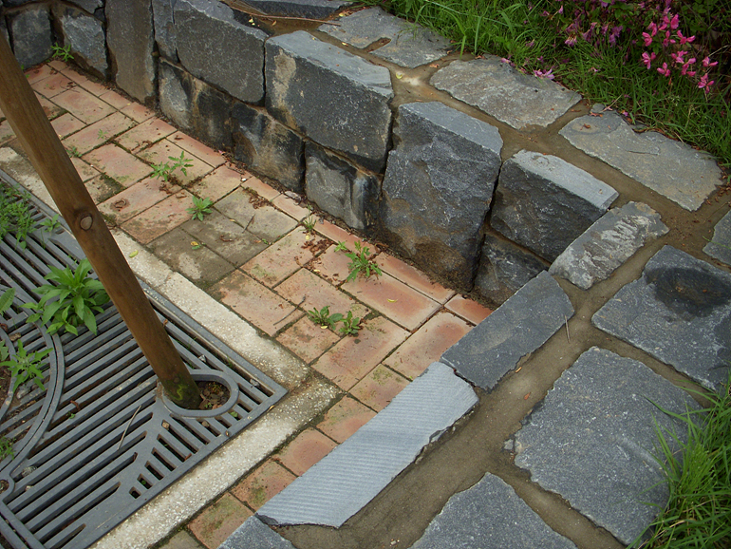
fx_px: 803
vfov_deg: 37.7
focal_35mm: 38
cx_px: 366
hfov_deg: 49.0
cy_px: 274
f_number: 3.3
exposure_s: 1/200
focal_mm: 6.3
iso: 100
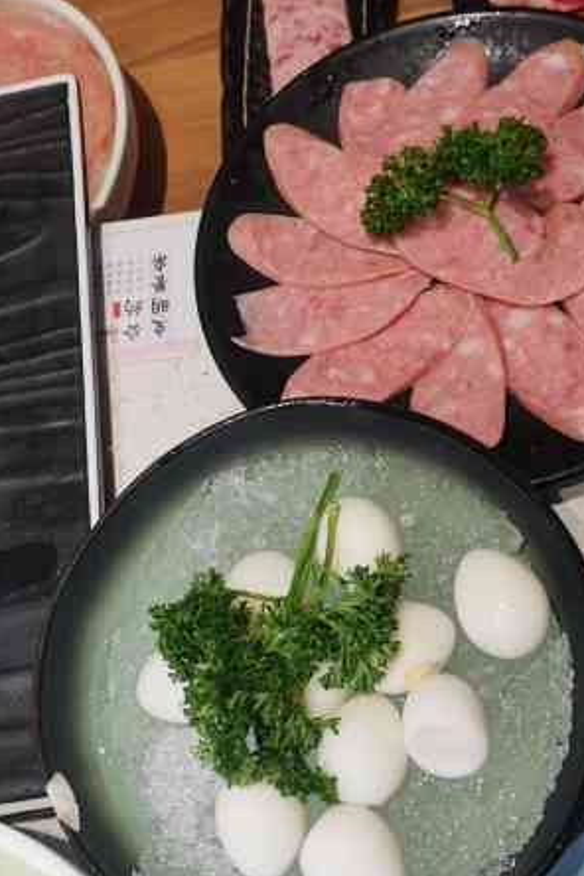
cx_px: 243
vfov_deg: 33.9
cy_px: 364
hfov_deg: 23.0
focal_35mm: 59
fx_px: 1436
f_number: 1.8
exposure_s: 1/100
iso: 200
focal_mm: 5.58
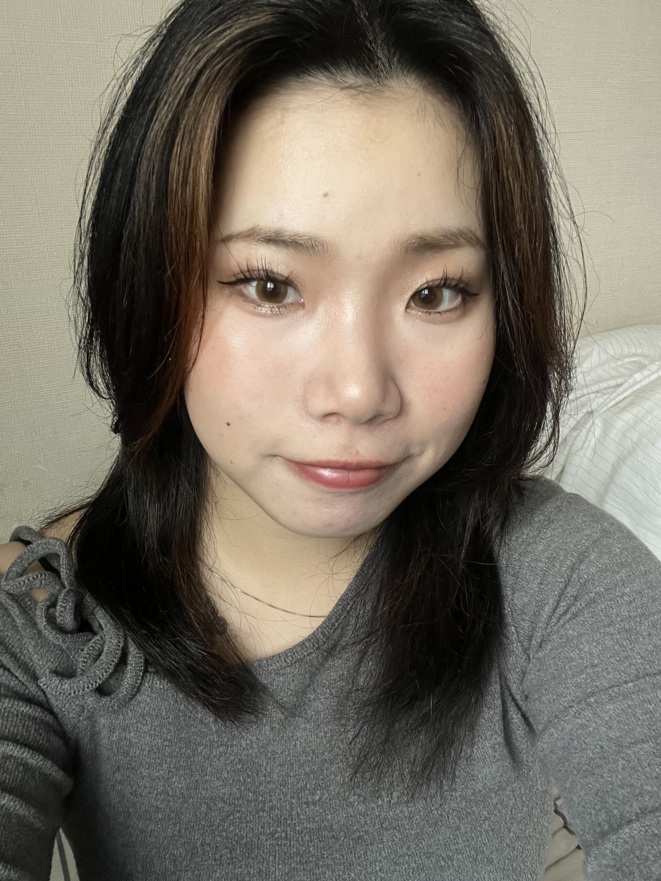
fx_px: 764
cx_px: 330
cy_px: 440
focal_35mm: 30
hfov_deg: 46.8
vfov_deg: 60.0
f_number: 2.2
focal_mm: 2.71
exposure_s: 1/60
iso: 250
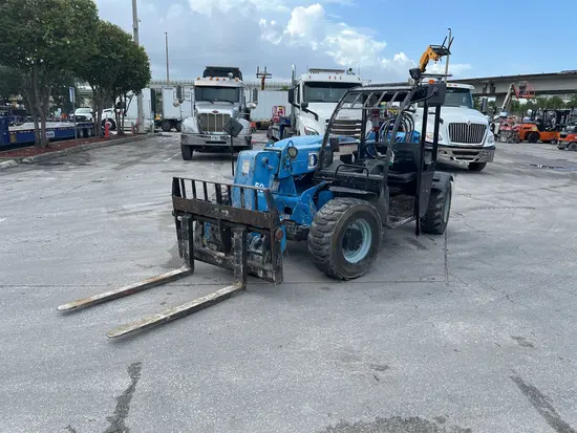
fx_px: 434
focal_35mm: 26
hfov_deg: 67.3
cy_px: 216
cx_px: 288
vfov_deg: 53.1
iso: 50
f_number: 1.6
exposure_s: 1/1186
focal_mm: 5.1
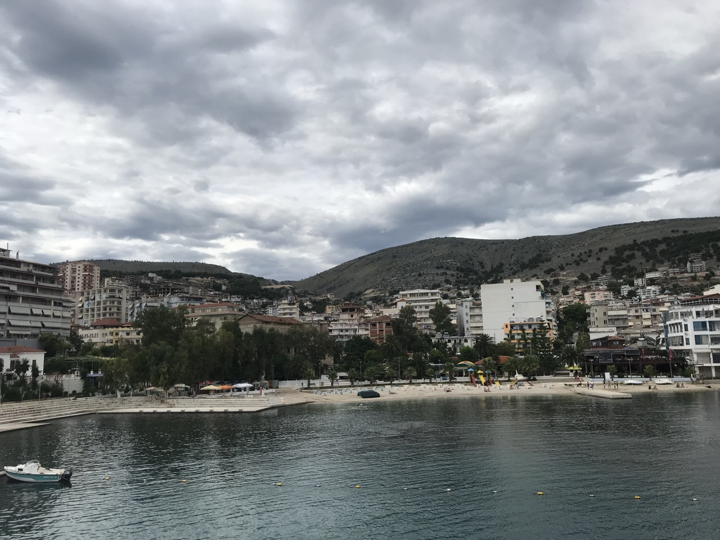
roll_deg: +0.9
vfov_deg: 49.7
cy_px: 270
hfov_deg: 63.4
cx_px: 360
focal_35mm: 28
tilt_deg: +10.5
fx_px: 582
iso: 20
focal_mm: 3.99
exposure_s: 1/4808
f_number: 1.8
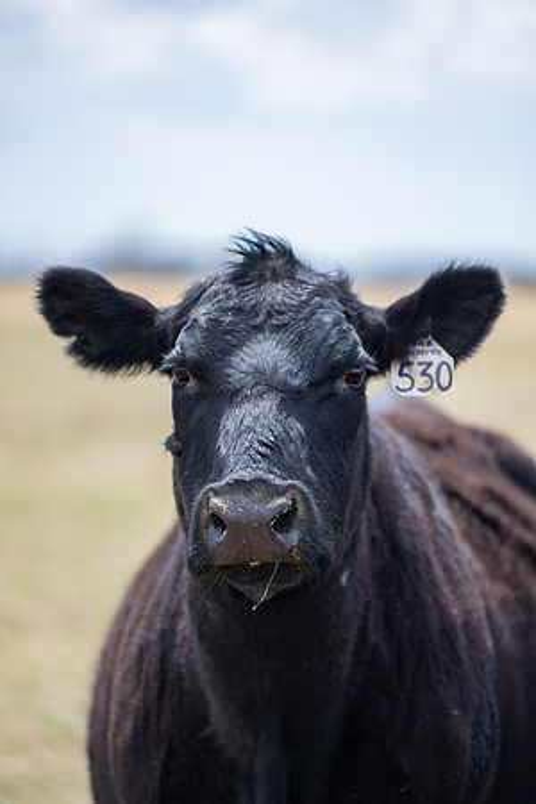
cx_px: 268
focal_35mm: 200
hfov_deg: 6.9
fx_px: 4466
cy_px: 402
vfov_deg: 10.3
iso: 125
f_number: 2.8
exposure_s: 1/1000
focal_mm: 200
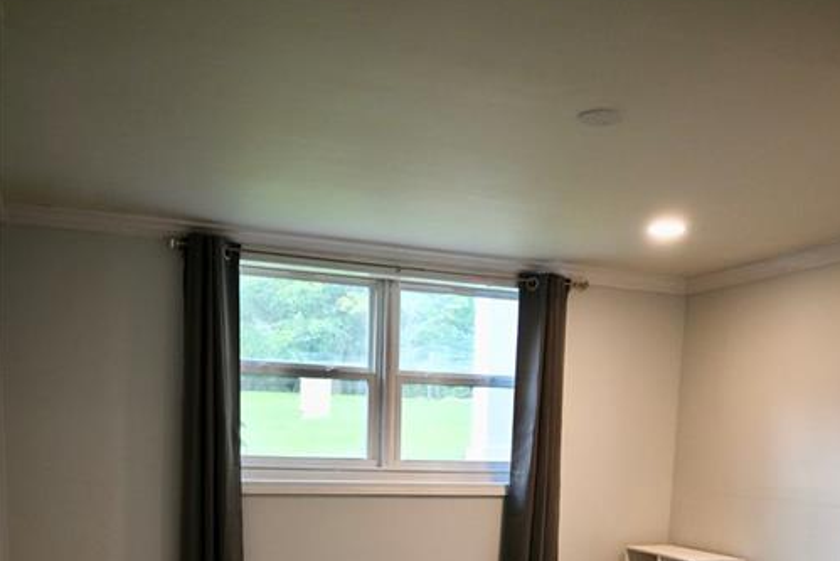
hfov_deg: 48.0
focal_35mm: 40
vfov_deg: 30.2
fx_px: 943
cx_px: 428
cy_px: 595
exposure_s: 1/125
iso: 400
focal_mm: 17.5
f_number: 3.5
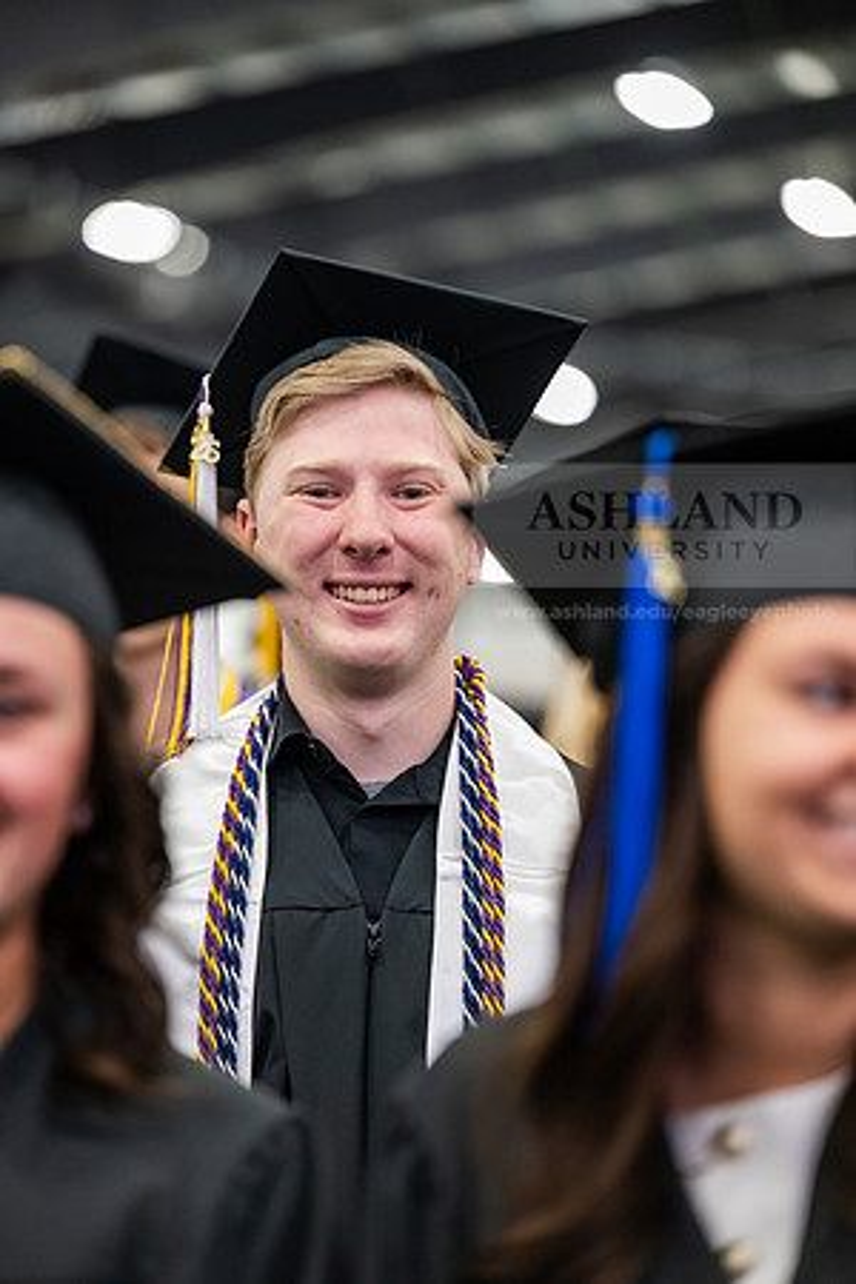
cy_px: 642
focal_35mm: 120
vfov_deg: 17.1
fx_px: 4280
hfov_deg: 11.4
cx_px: 428
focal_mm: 120
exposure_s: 1/200
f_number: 2.8
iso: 2500
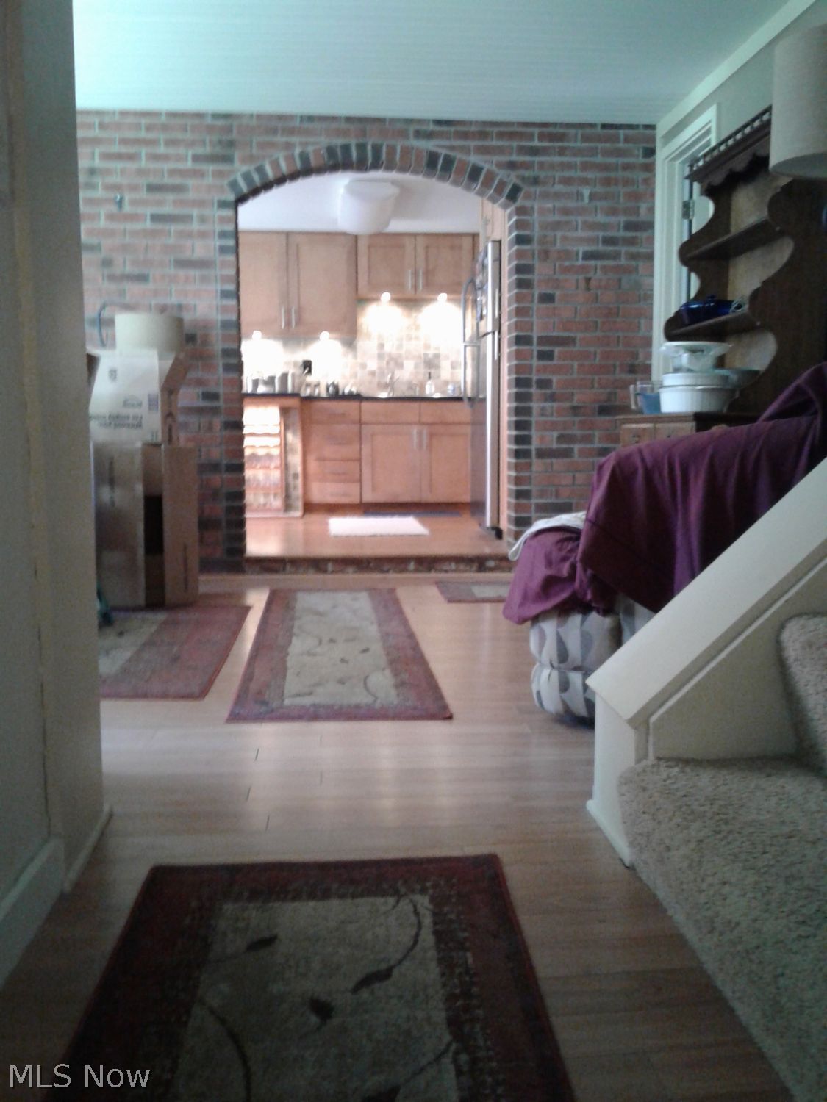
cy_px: 551
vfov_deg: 55.4
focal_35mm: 33
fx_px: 1051
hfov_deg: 42.9
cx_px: 414
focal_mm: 3.3
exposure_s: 1/8
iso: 200
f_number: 2.2
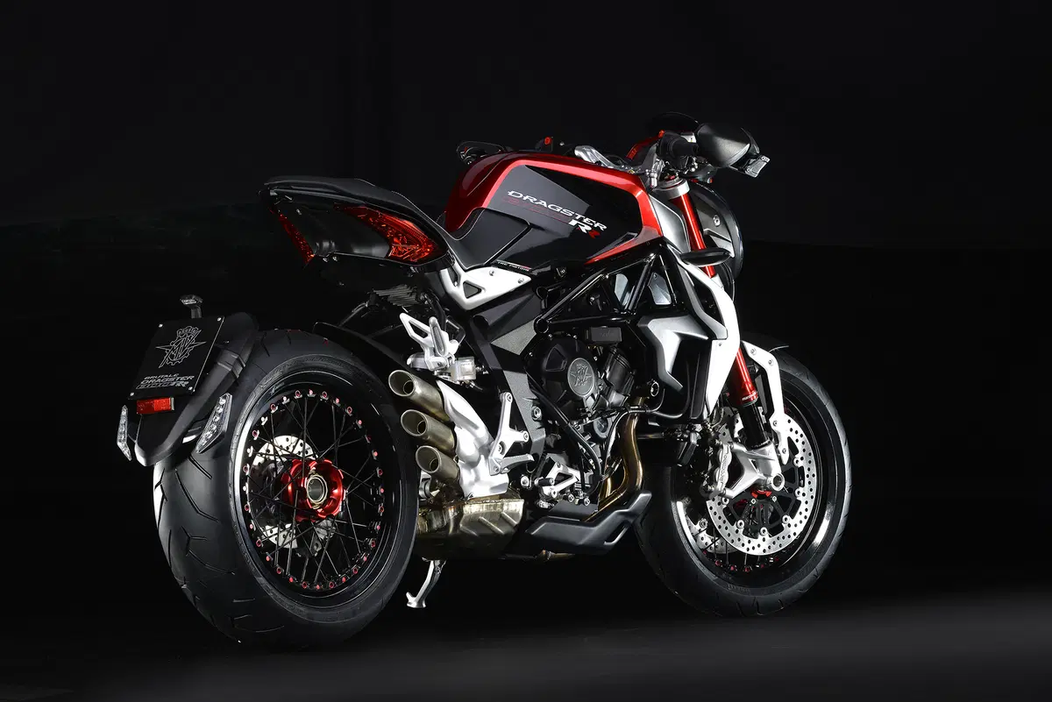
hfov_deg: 12.8
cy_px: 351
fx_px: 4677
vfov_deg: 8.6
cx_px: 526
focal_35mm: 160
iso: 50
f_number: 11
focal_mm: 160
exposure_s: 1/100
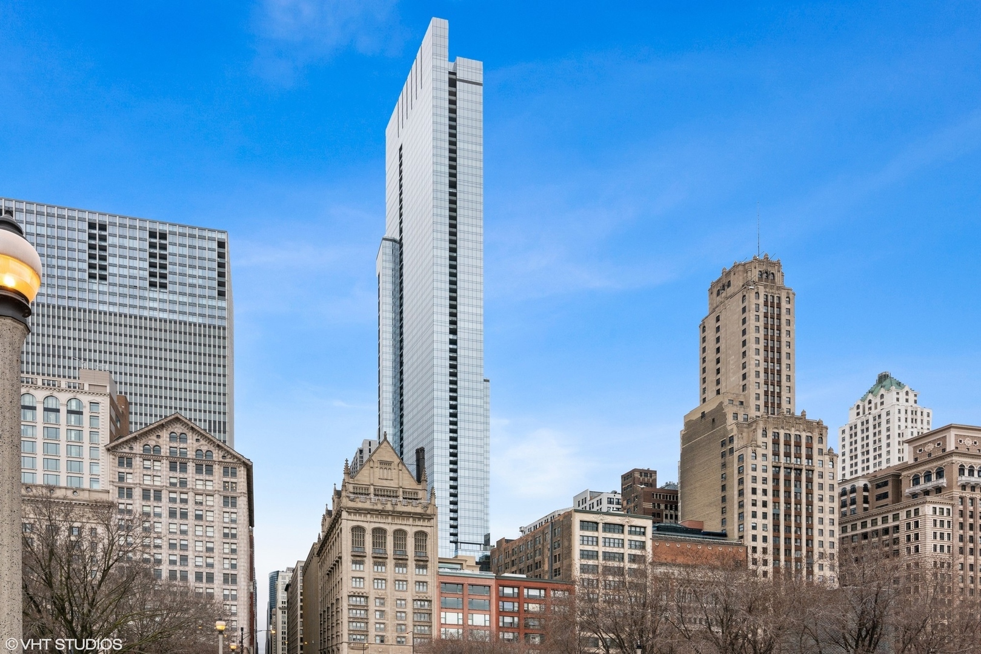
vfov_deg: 62.0
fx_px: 545
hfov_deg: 84.0
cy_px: 327
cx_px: 490
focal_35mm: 20
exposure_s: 1/640
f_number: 8
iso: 200
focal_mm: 20
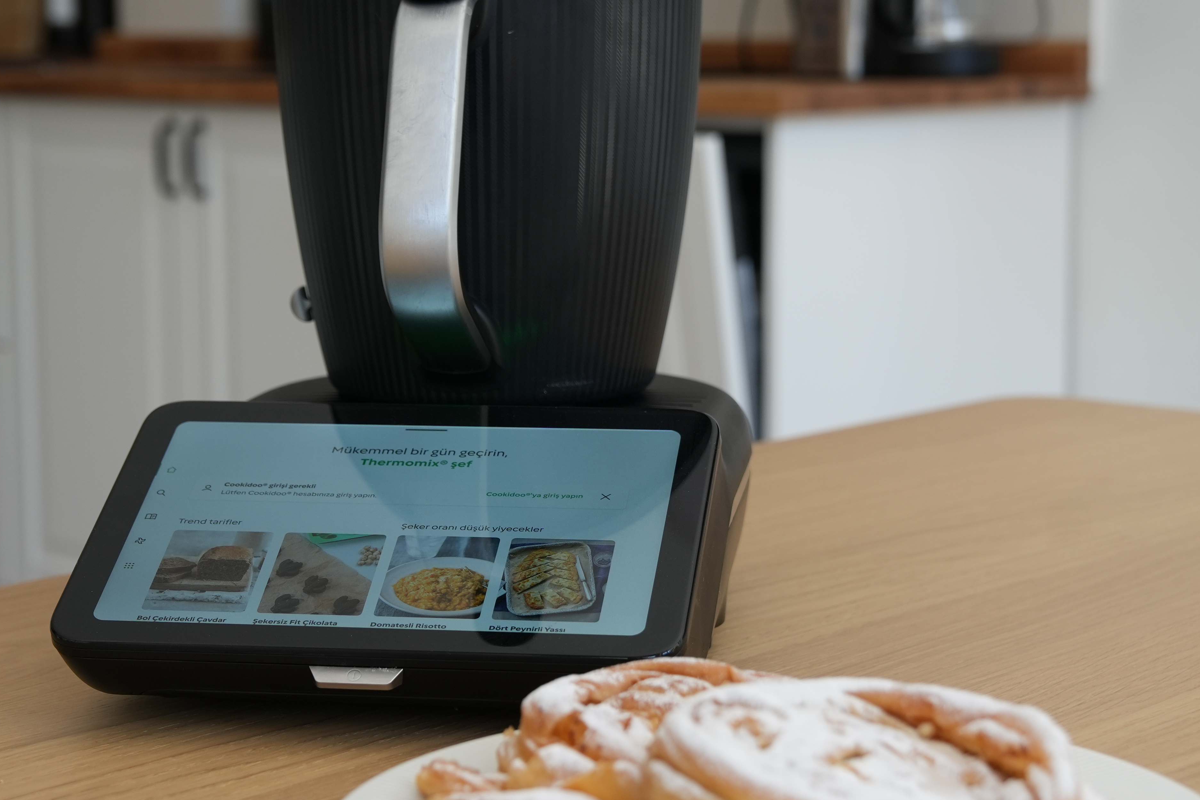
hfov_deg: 24.8
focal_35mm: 82
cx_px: 593
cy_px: 403
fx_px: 2733
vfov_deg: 16.7
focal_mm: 44
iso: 320
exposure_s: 1/160
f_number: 4
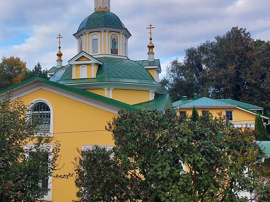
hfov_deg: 48.3
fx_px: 296
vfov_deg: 37.5
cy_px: 78
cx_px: 93
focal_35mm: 38
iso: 25
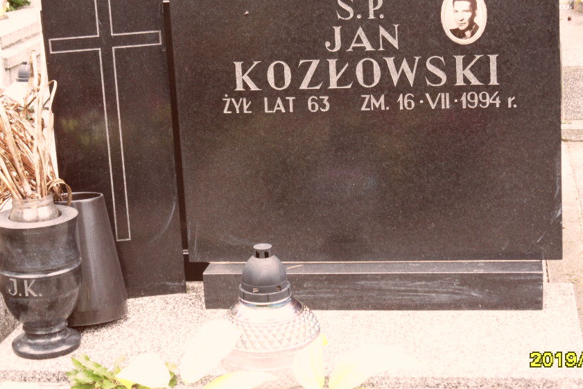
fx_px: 1231
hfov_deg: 26.6
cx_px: 317
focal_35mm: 76
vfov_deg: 17.9
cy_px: 144
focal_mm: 10.3
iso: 100
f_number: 4
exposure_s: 1/90
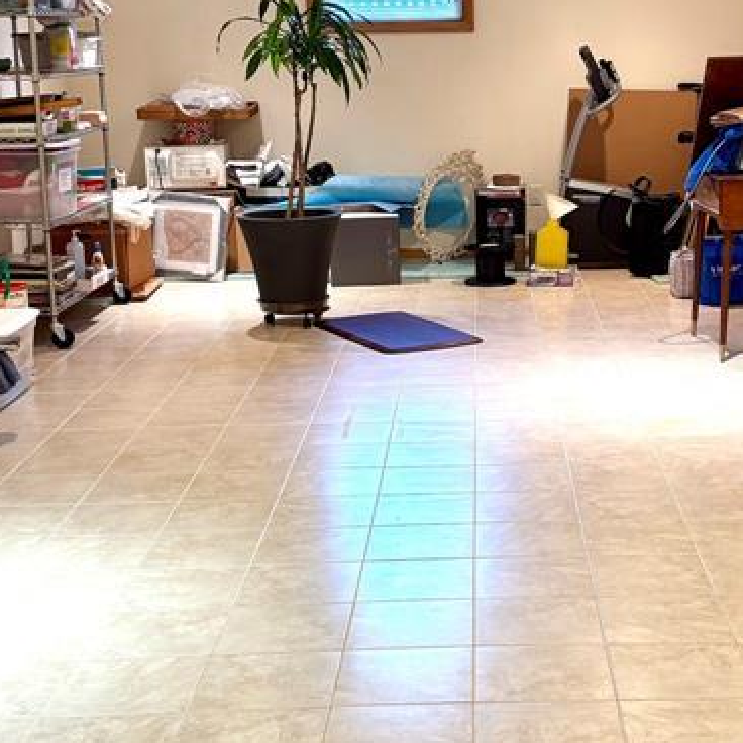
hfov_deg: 26.7
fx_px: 1554
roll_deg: +1.3
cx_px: 503
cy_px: 313
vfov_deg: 26.9
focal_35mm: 64
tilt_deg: -9.1
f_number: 1.6
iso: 100
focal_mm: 5.96
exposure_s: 1/60
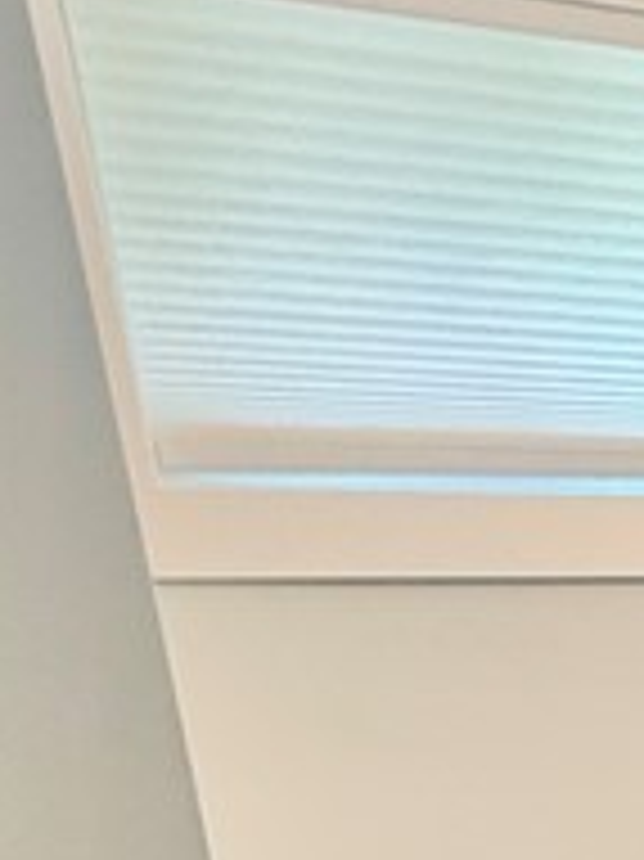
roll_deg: +2.1
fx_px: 1862
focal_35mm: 75
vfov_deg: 22.5
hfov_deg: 14.7
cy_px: 1198
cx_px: 1423
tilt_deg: -15.0
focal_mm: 2.22
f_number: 2.2
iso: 320
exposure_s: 1/120
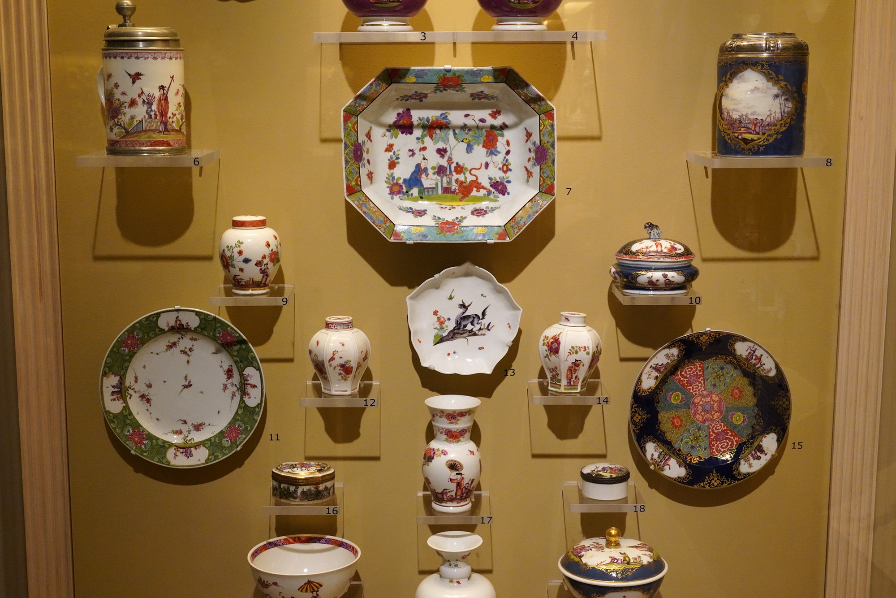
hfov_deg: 36.9
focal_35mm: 54
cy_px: 299
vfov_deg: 25.1
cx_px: 448
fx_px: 1344
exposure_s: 1/80
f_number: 13
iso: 8000
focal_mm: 54
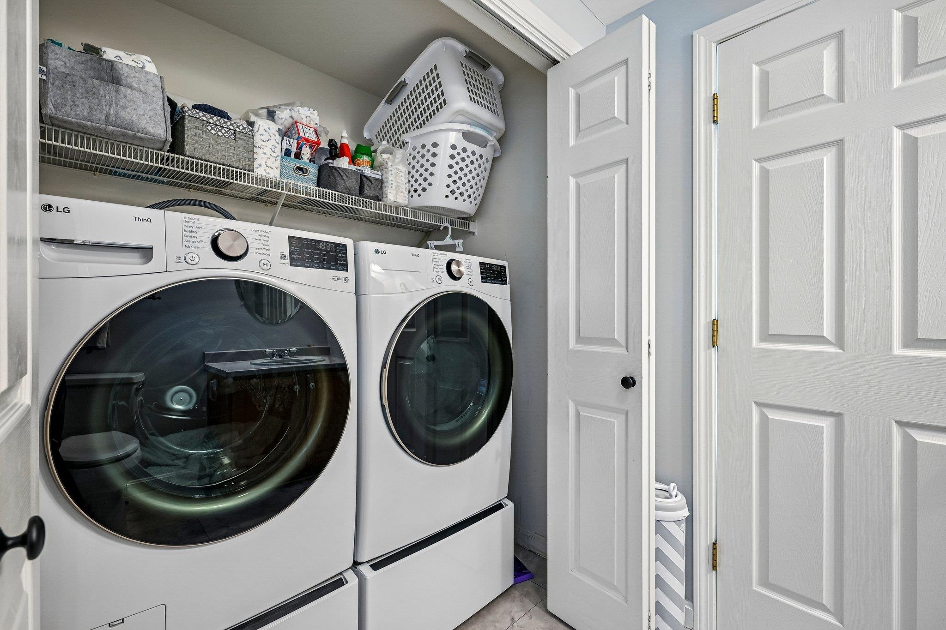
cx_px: 473
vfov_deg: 73.7
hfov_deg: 96.7
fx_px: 420
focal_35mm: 16
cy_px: 315
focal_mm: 16
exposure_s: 1/3.33
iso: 400
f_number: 8
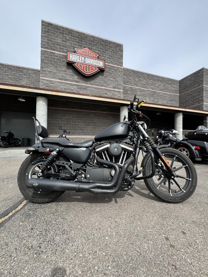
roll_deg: +0.8
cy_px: 138
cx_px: 104
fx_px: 112
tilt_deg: +1.3
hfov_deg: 85.7
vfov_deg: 102.1
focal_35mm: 14
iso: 40
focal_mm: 2.22
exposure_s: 1/675
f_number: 2.2
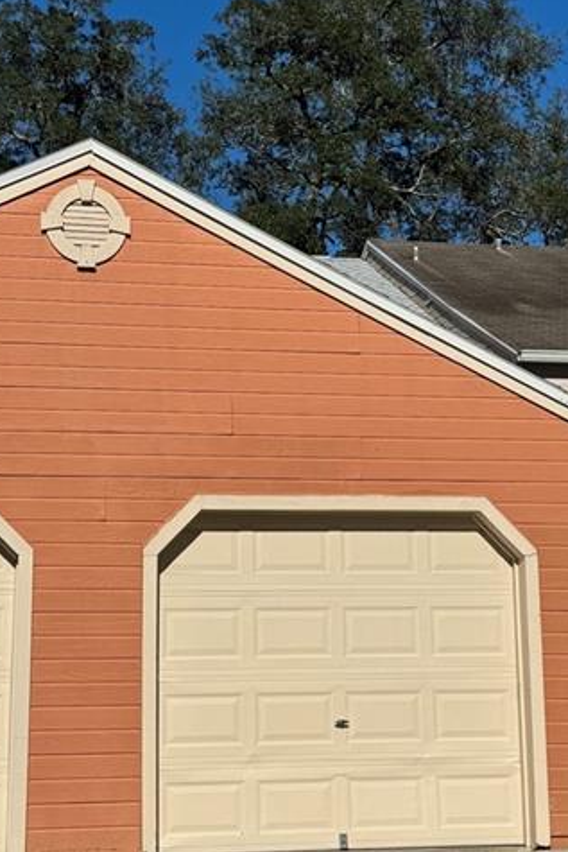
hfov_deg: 21.6
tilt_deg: +8.7
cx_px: 235
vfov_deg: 31.9
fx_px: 1490
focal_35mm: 63
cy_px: 409
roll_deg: +0.9
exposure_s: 1/12346
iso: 80
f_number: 1.78
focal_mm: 6.76
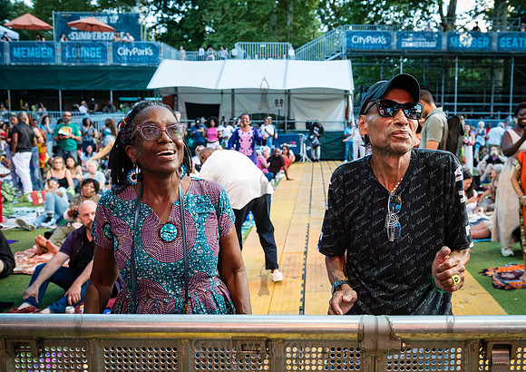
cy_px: 187
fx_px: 578
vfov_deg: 35.6
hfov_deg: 48.6
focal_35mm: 39
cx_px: 315
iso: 2000
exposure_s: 1/400
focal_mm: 32
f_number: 5
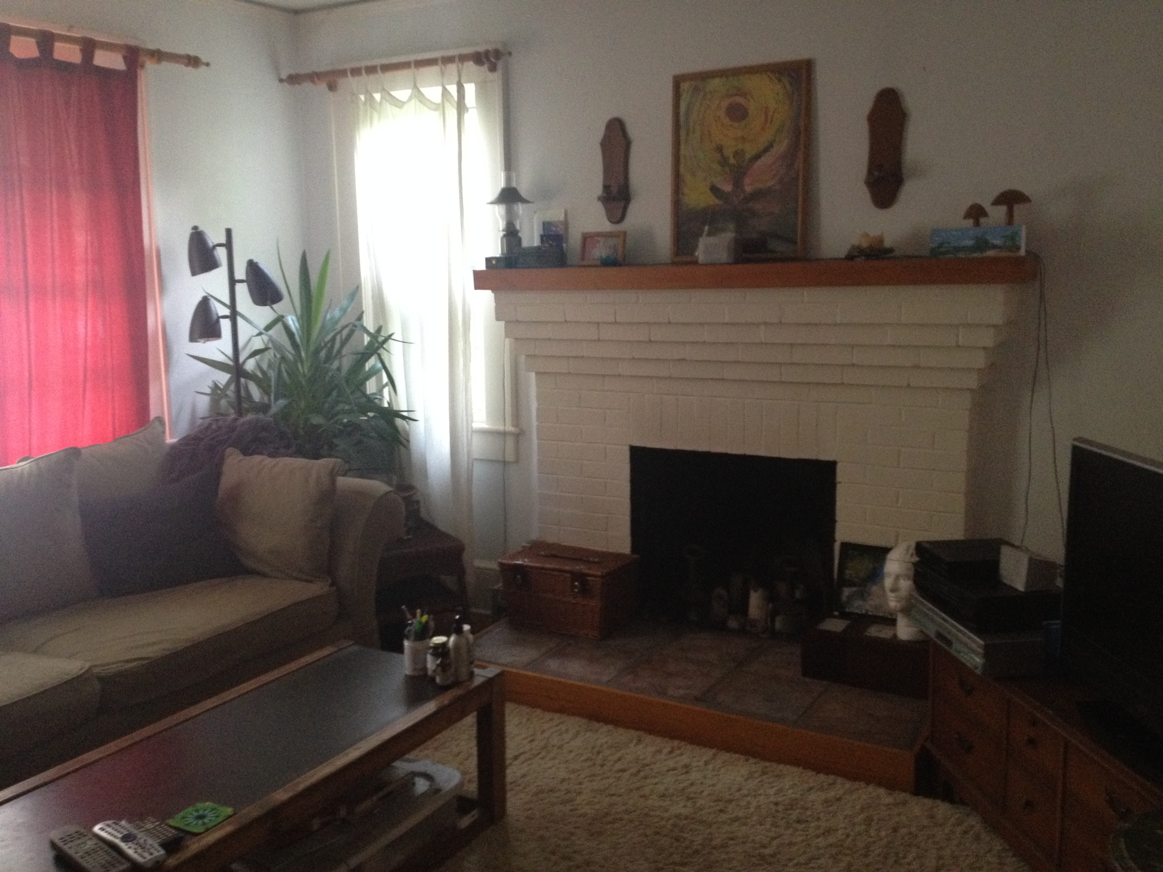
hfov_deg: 52.6
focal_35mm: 35
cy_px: 436
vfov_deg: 40.7
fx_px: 1176
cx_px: 582
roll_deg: +0.9
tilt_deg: -10.3
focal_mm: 4.28
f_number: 2.4
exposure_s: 1/20
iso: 320
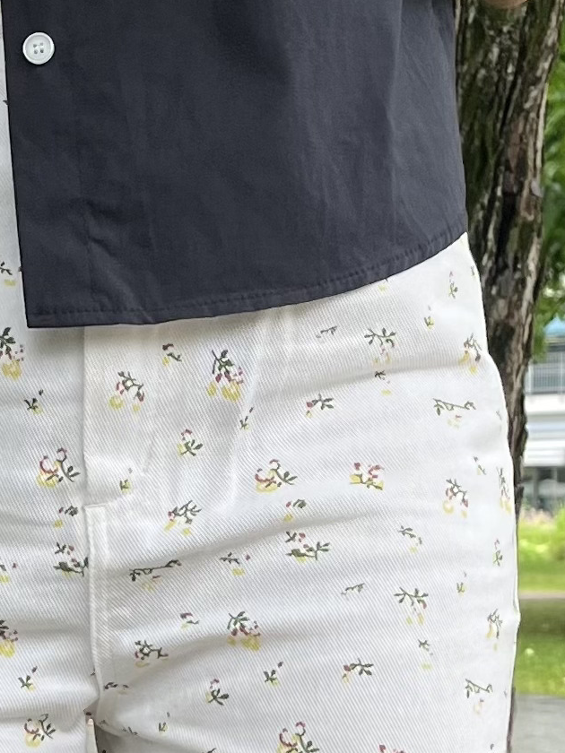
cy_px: 1197
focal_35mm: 86
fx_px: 1872
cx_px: 71
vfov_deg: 19.3
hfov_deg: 17.0
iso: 40
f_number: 1.6
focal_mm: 5.1
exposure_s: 1/192
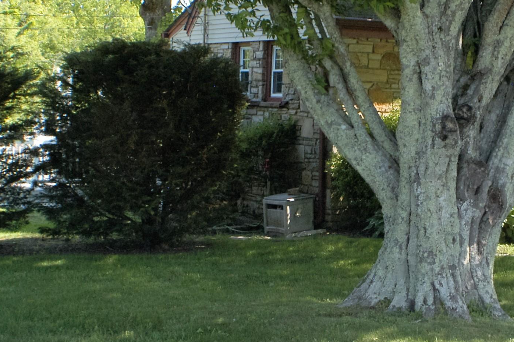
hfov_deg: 21.3
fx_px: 1327
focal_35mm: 93
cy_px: 99
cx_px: 483
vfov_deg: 14.6
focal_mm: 31
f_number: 8
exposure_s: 1/250
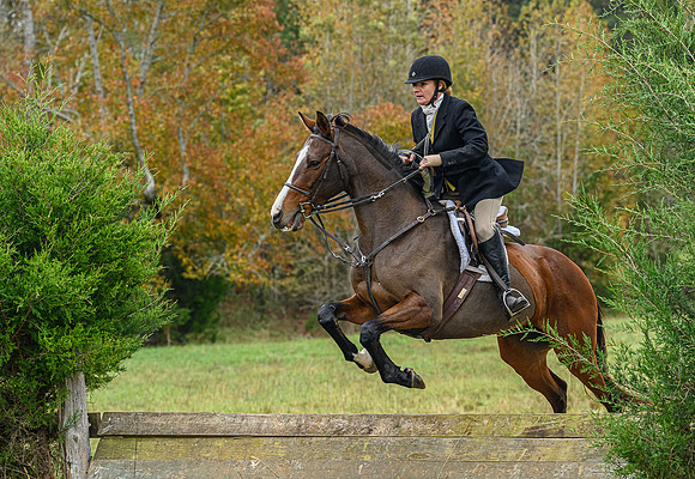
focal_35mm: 124
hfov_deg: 16.4
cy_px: 235
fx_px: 2411
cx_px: 361
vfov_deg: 11.4
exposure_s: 1/800
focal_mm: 82
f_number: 3.5
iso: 1000
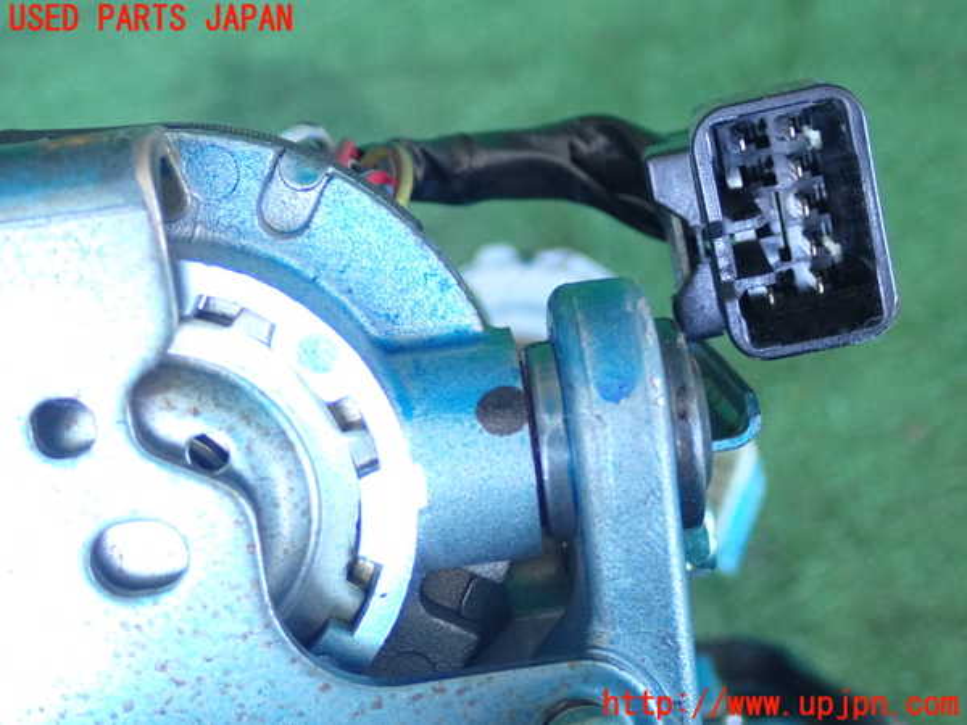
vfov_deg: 23.7
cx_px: 484
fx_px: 1732
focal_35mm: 62
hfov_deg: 31.2
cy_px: 362
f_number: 3.6
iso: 1250
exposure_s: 1/125
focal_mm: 11.09
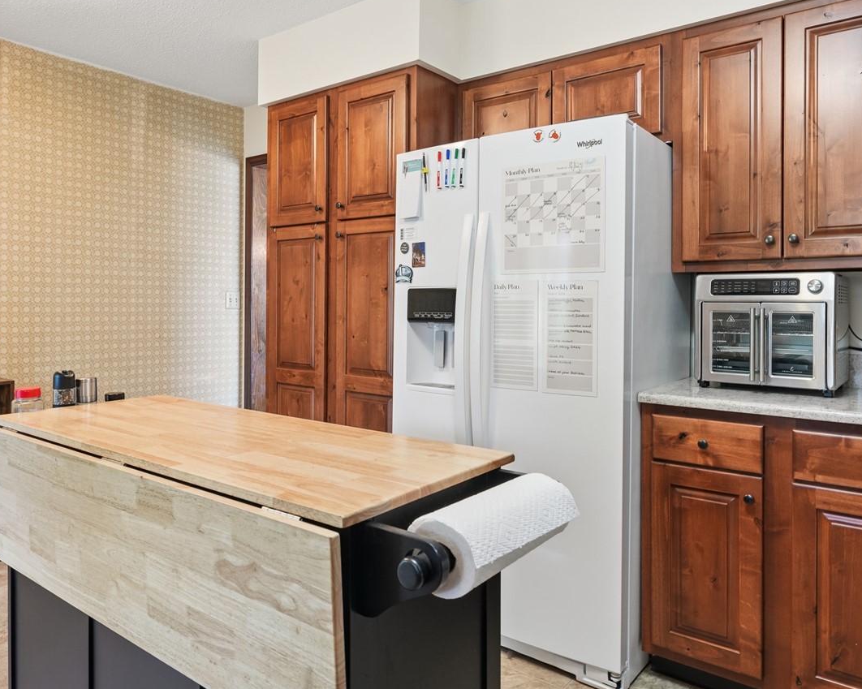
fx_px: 612
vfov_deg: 58.2
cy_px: 267
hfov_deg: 70.3
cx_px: 432
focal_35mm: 24
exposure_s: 1/8
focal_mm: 16
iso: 400
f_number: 8
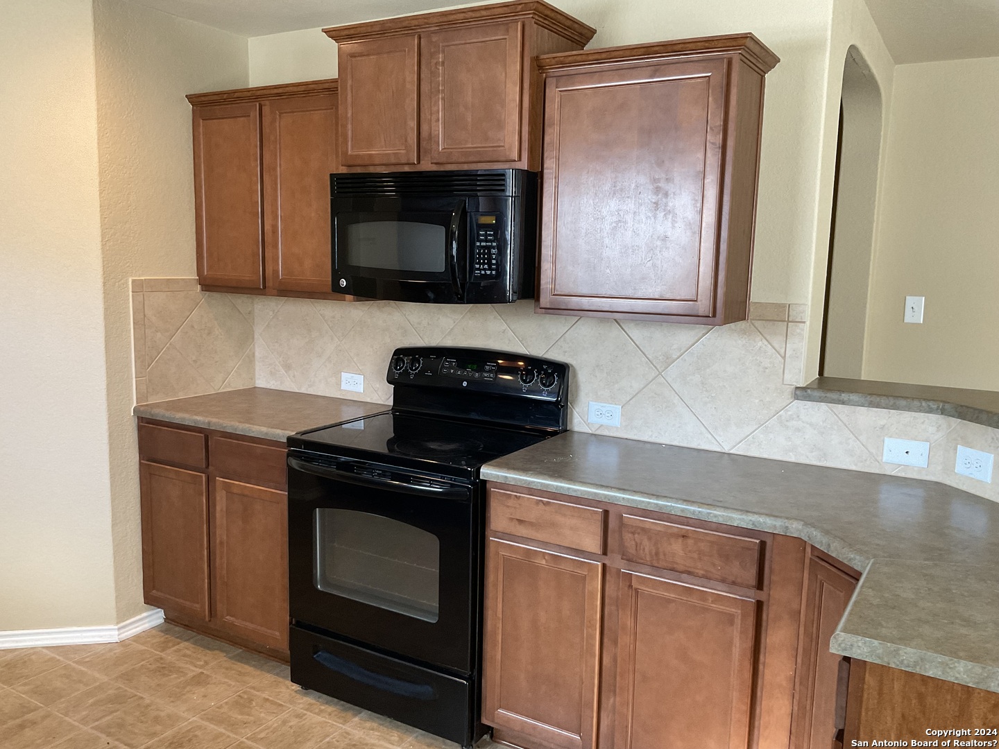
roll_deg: -2.3
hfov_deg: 61.7
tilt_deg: -8.2
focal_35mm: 29
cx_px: 500
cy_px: 374
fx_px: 837
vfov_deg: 48.2
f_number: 1.8
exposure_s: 1/60
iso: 125
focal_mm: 3
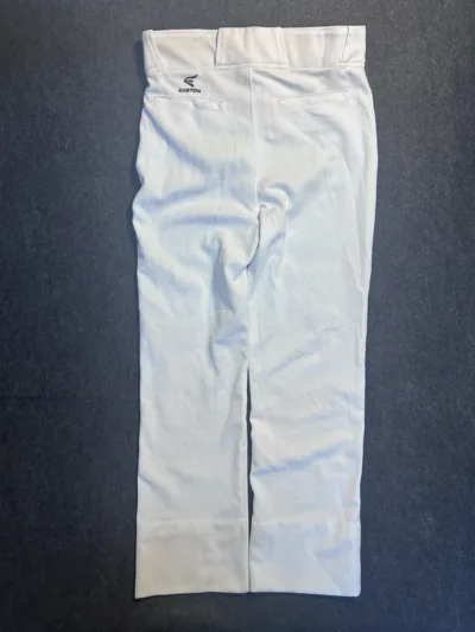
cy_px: 316
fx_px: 476
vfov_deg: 67.3
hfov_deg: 53.1
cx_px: 238
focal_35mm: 26
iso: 125
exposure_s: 1/100
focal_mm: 5.7
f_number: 1.5
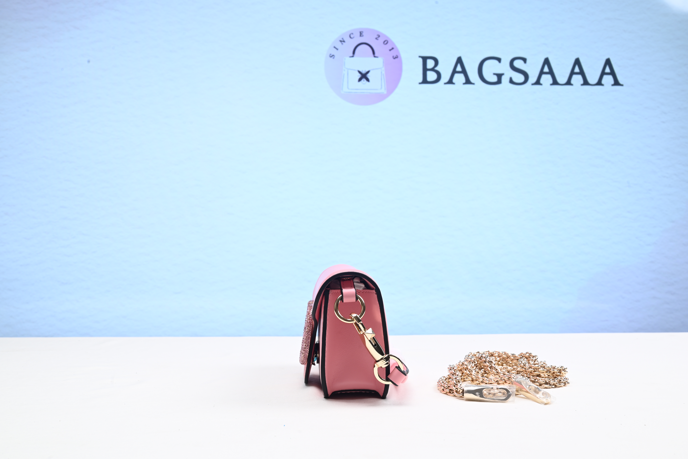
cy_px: 230
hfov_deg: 50.7
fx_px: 726
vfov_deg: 35.1
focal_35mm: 38
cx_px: 344
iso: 100
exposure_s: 1/2
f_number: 16
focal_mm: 38
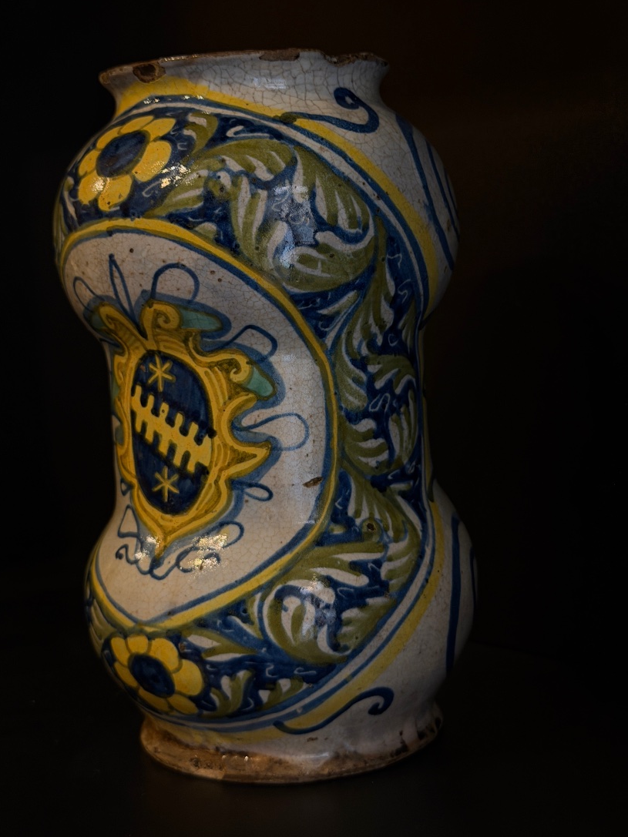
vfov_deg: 36.2
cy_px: 393
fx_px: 1282
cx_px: 329
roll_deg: +1.1
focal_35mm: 53
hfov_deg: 27.5
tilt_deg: -6.8
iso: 200
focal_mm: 6.76
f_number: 1.78
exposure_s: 1/50
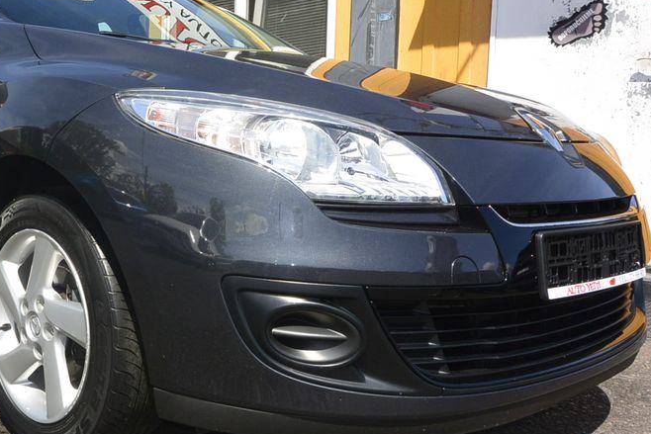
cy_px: 217
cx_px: 175
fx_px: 760
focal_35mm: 42
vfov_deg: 31.9
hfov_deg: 45.0
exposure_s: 1/250
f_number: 9
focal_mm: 10
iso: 160
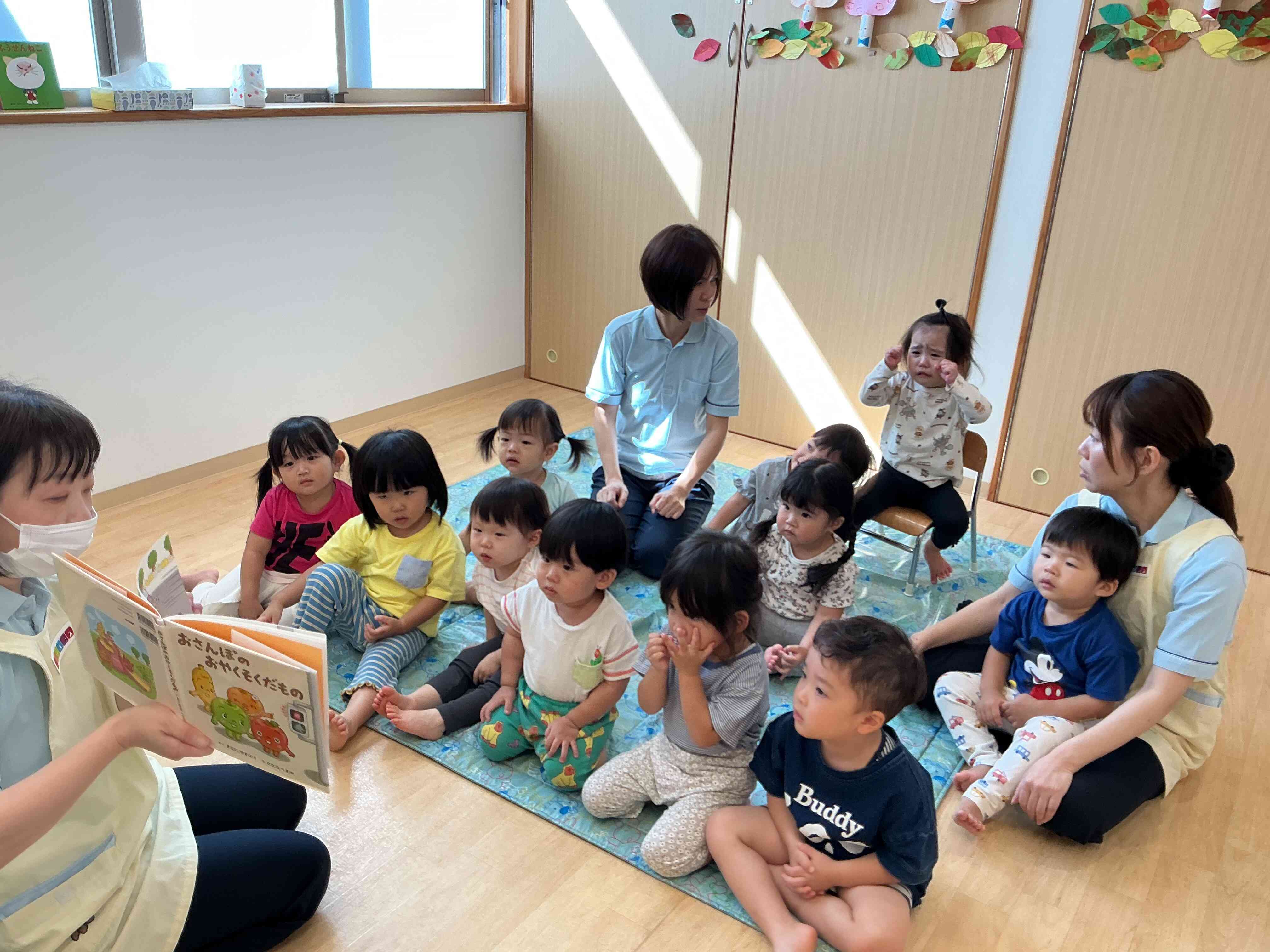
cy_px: 476
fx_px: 1064
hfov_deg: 61.7
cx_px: 635
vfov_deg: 48.2
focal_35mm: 29
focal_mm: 3
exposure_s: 1/120
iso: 32
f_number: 1.8
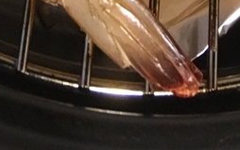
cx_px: 144
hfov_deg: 16.8
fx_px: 811
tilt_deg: -60.9
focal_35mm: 124
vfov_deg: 8.6
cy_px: -310
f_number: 2.2
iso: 200
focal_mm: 4.15
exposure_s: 1/24
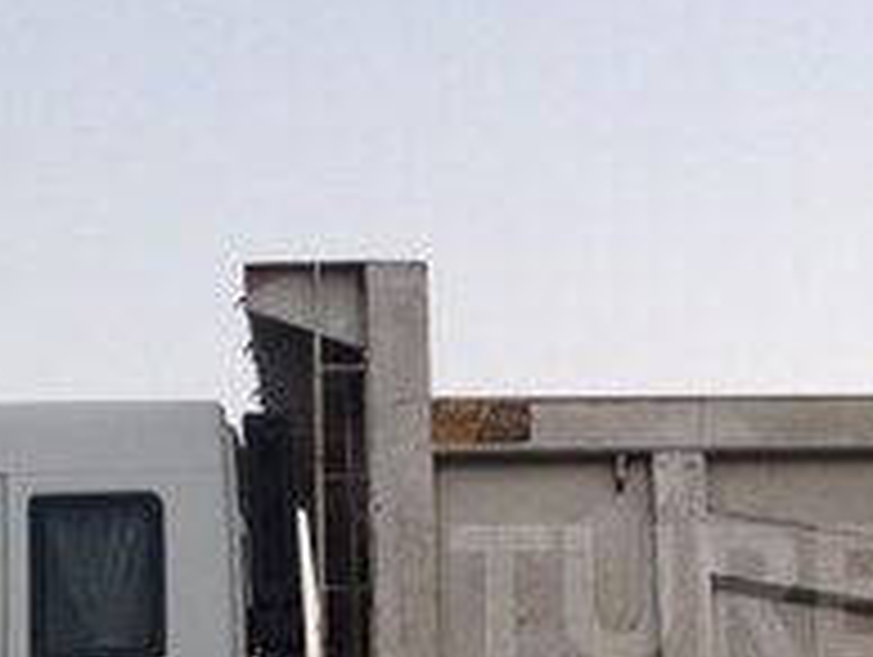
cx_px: 909
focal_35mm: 112
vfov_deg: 13.1
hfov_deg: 17.1
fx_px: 2828
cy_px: 592
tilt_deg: +14.1
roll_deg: +4.5
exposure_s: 1/20
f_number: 2.4
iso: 50
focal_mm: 4.12
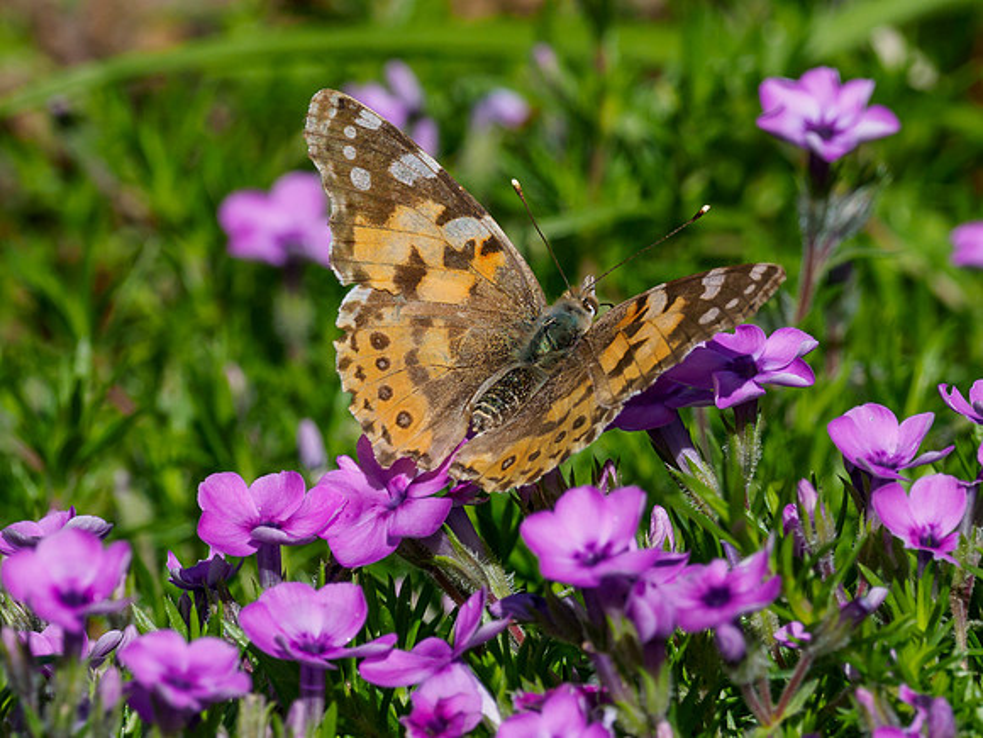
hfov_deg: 1.7
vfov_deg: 1.3
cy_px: 275
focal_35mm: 1189
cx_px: 669
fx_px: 33769
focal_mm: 300
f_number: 7.1
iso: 200
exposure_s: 1/1000
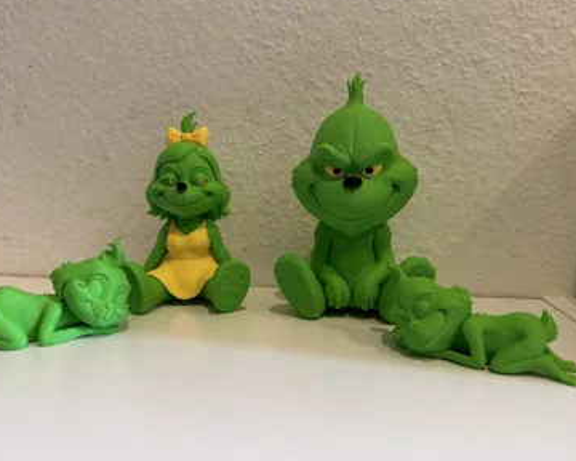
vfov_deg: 54.9
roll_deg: +0.2
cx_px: 272
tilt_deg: -6.4
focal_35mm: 26
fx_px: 443
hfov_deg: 66.0
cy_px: 229
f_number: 1.78
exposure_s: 1/50
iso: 250
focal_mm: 6.86
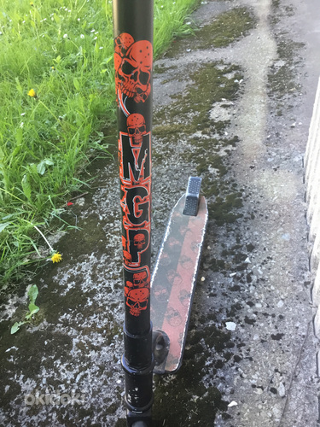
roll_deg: +6.9
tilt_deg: -39.2
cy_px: 214
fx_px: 382
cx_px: 160
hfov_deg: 45.4
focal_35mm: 31
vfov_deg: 58.4
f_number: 2.4
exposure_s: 1/33
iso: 40
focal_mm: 3.3
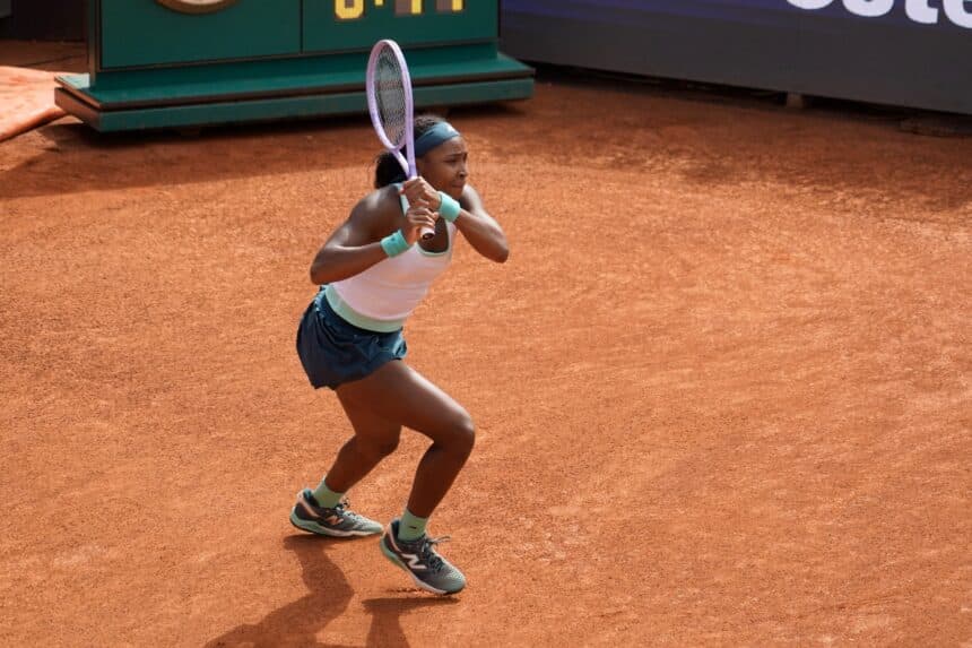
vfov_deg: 5.7
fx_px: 6478
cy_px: 324
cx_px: 486
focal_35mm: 240
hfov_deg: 8.6
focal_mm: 240
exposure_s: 1/2000
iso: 1000
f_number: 6.3
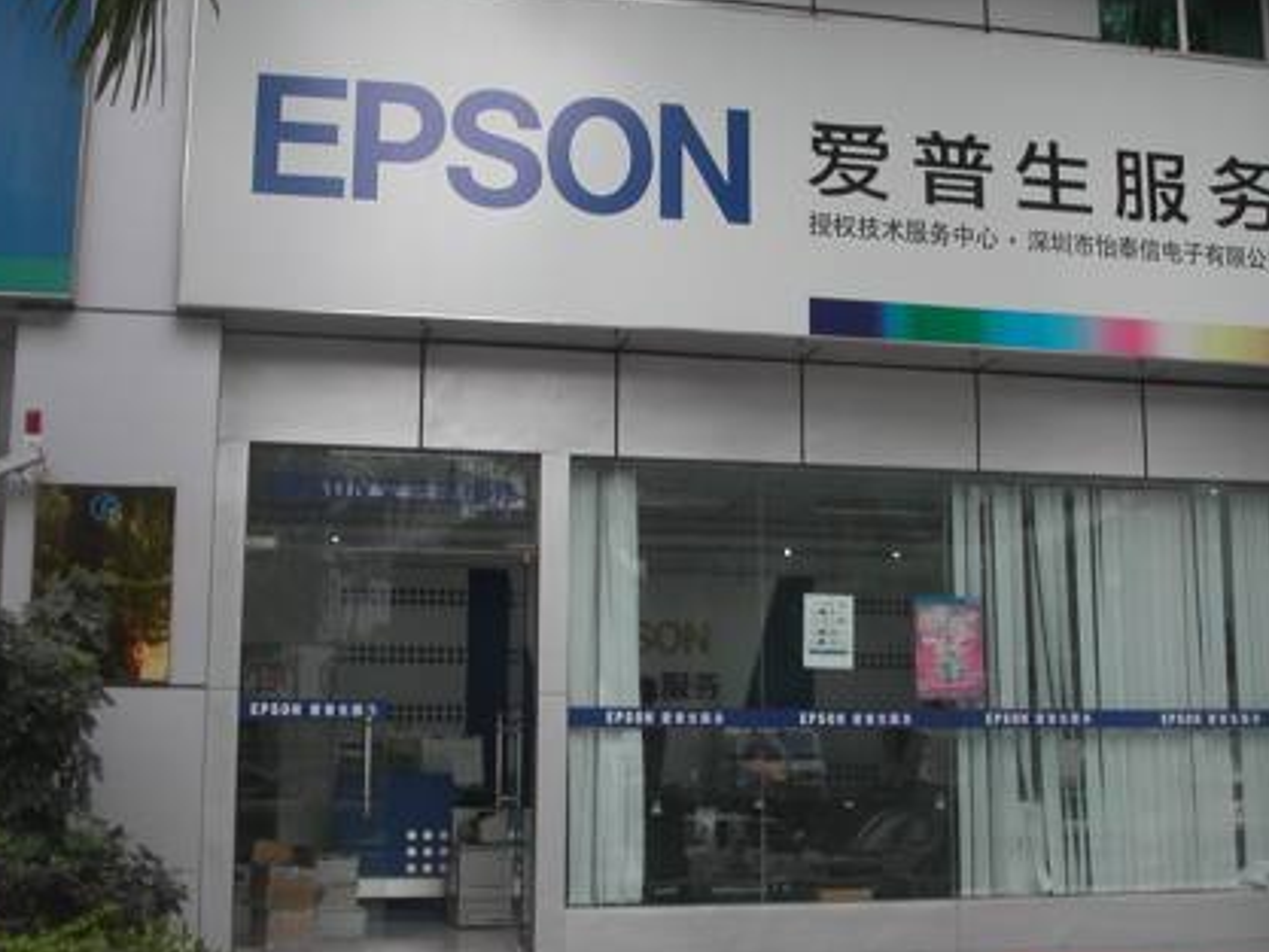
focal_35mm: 48
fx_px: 1760
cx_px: 718
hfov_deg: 39.6
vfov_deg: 30.3
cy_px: 433
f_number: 8
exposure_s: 1/90
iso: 100
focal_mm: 8.4
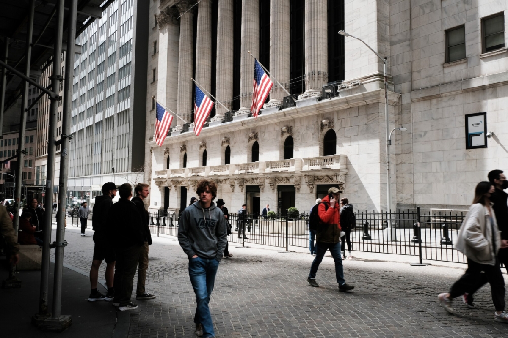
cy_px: 169
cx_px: 254
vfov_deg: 45.0
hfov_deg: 63.7
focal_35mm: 29
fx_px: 409
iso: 160
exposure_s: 1/50
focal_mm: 19.6
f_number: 14
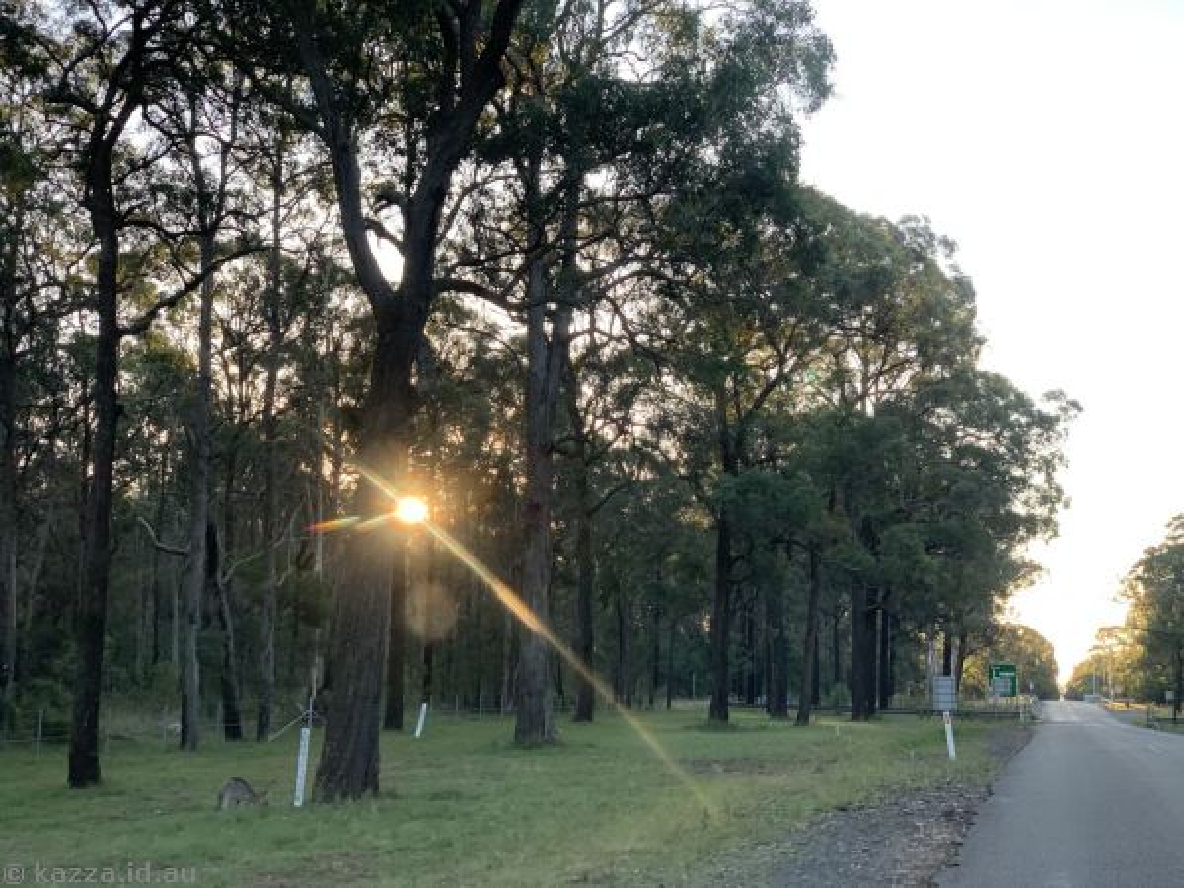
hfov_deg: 36.8
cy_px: 444
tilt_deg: +3.7
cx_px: 592
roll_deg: -0.4
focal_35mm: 52
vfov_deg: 28.0
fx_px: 1779
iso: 50
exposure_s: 1/122
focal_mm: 6
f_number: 2.4
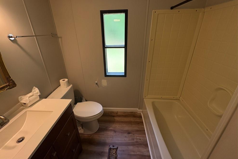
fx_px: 99
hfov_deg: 100.4
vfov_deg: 77.2
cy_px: 73
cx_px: 116
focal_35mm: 15
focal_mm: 2.22
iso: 100
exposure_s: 1/122
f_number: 2.2
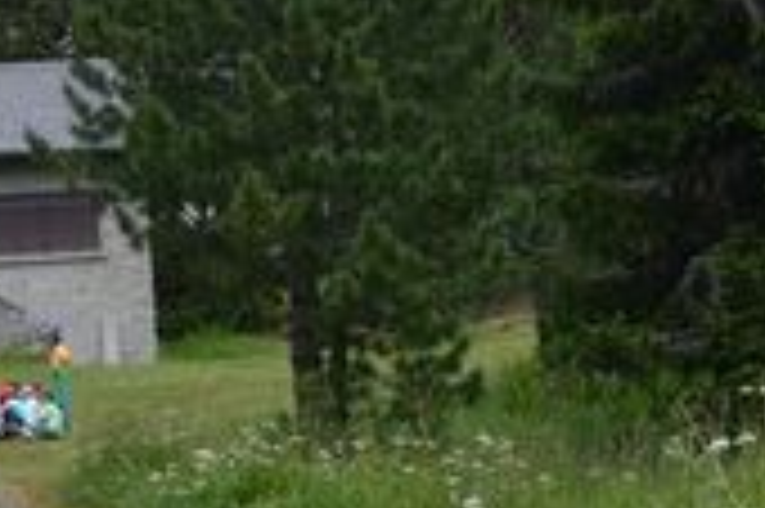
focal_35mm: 122
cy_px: 306
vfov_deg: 11.2
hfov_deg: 15.8
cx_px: -306
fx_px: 2585
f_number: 6.3
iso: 100
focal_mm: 23
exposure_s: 1/160
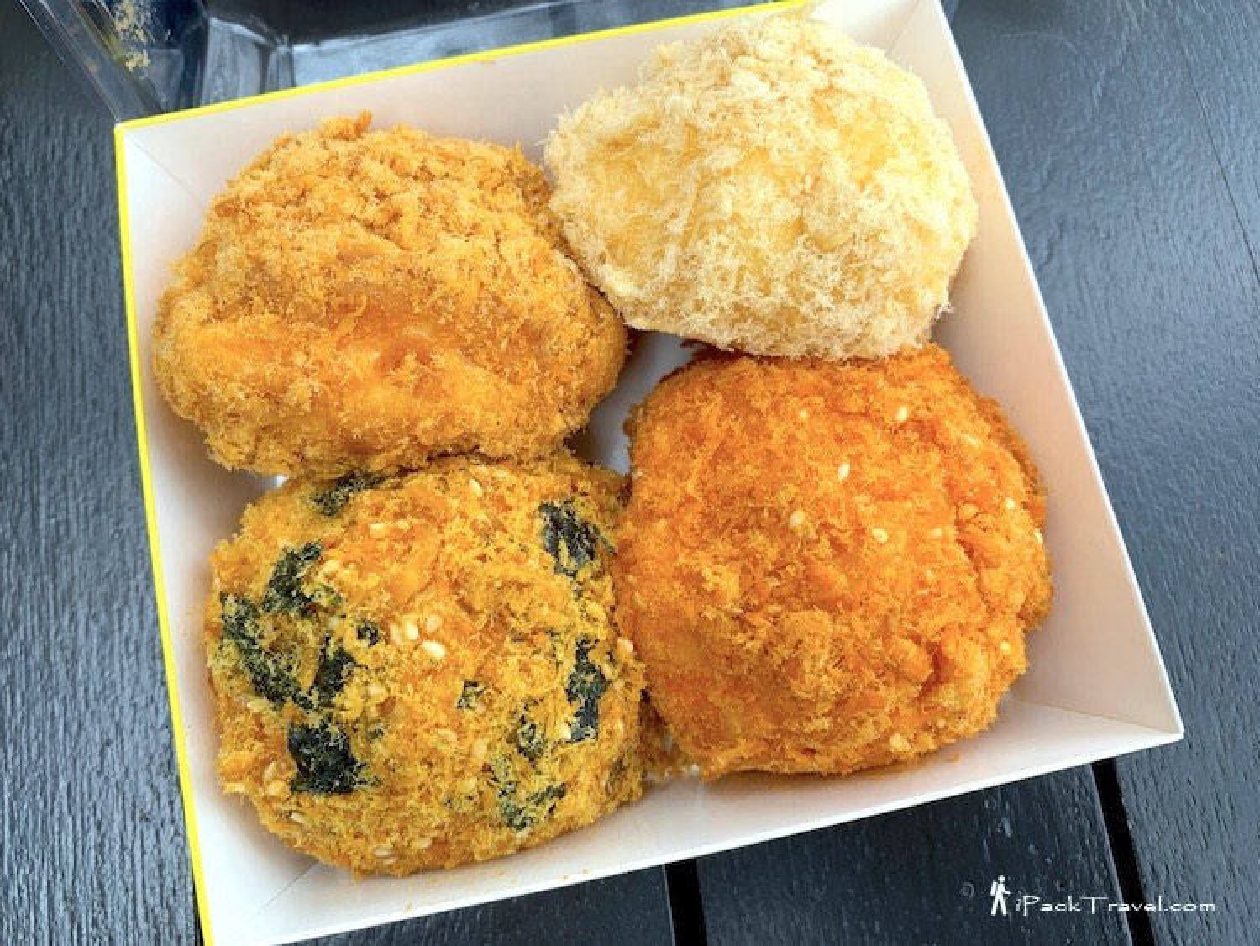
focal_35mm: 26
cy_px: 473
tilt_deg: -75.7
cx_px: 630
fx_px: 947
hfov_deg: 67.3
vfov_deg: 53.1
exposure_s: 1/410
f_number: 1.8
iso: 25
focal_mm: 4.25
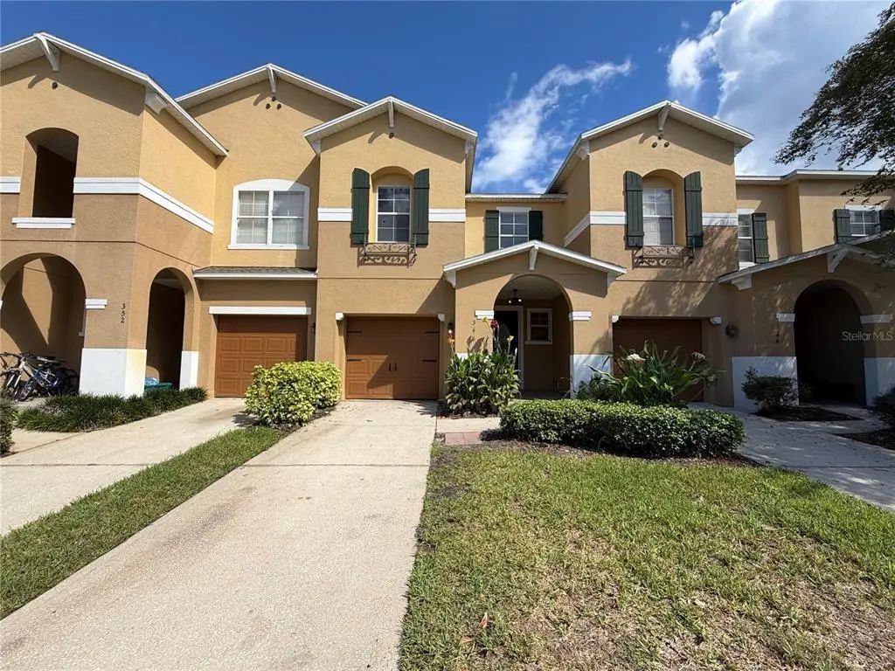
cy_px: 336
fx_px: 362
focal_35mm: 14
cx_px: 448
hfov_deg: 102.1
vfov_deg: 85.7
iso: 40
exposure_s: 1/564
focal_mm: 2.22
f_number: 2.2
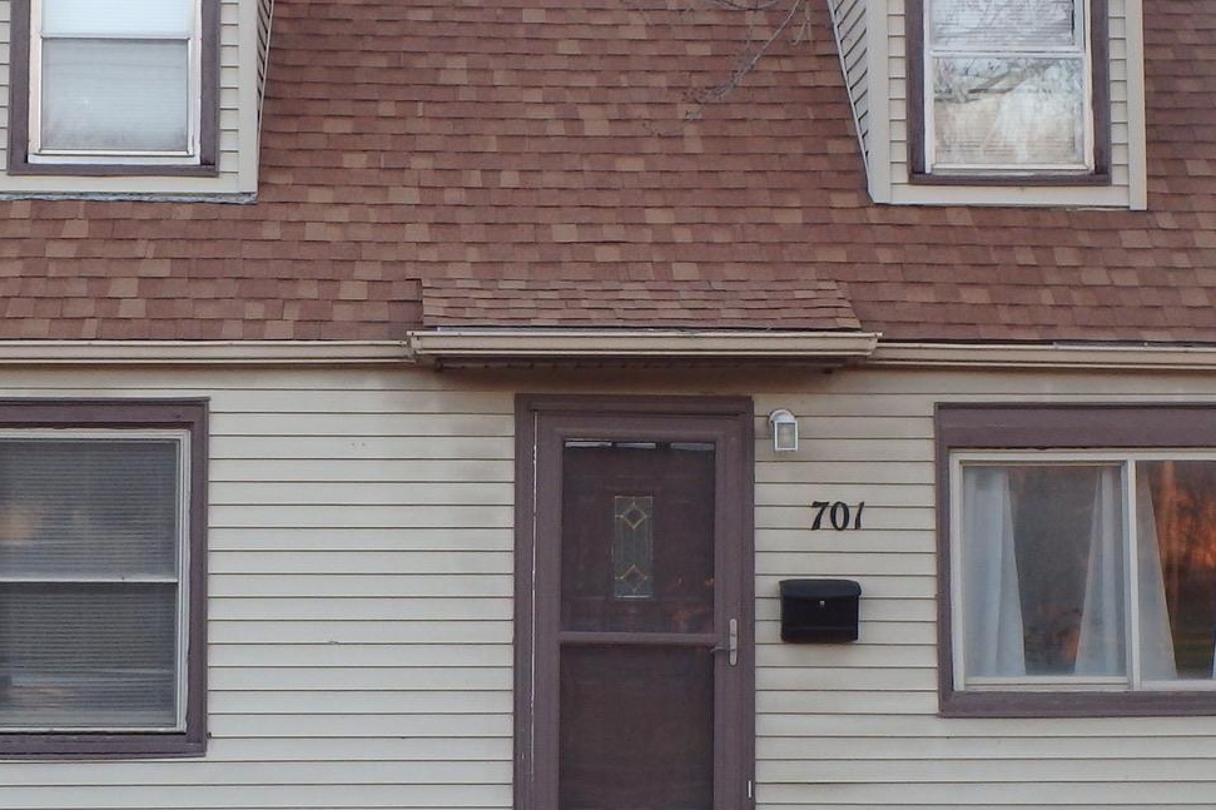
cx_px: 525
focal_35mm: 68
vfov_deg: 20.0
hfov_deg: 29.6
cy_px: 431
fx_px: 2296
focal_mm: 5.6
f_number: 4.7
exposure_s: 1/60
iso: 200
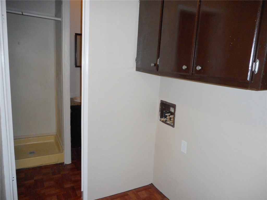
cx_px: 134
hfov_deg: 69.4
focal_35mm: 25
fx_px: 193
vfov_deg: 54.9
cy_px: 100
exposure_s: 1/25
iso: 220
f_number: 3.7
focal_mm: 4.5
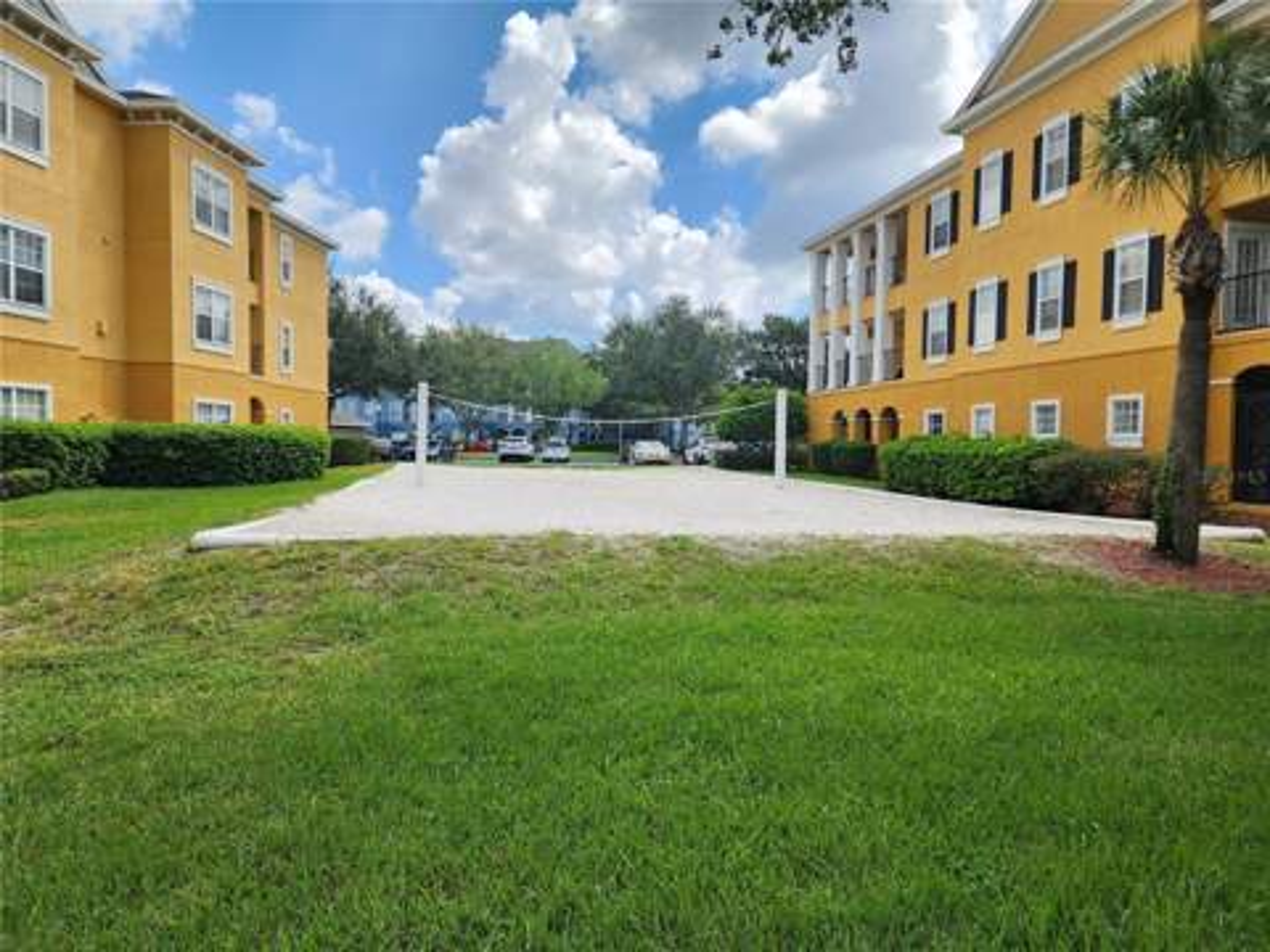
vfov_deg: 58.9
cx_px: 635
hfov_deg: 73.9
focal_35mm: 23
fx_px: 844
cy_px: 476
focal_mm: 6.4
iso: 12
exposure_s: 1/866
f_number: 1.8
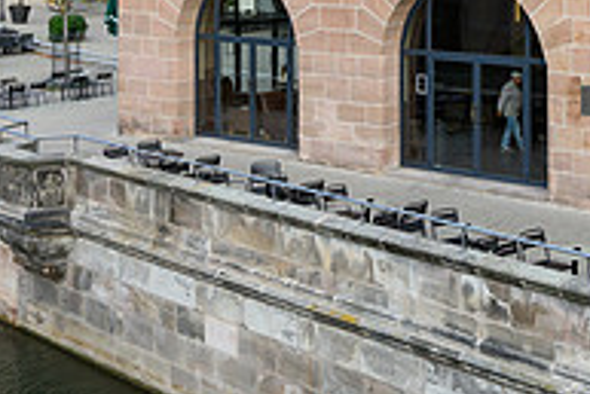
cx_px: 630
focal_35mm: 63
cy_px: -76
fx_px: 1033
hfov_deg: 29.2
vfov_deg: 20.3
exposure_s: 1/250
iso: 500
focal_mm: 14.5
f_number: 8
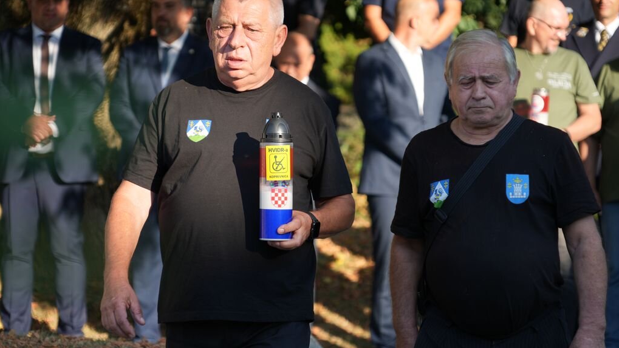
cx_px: 310
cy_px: 187
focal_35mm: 178
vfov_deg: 6.8
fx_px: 2921
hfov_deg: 12.1
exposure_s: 1/200
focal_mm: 169
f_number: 6.3
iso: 160
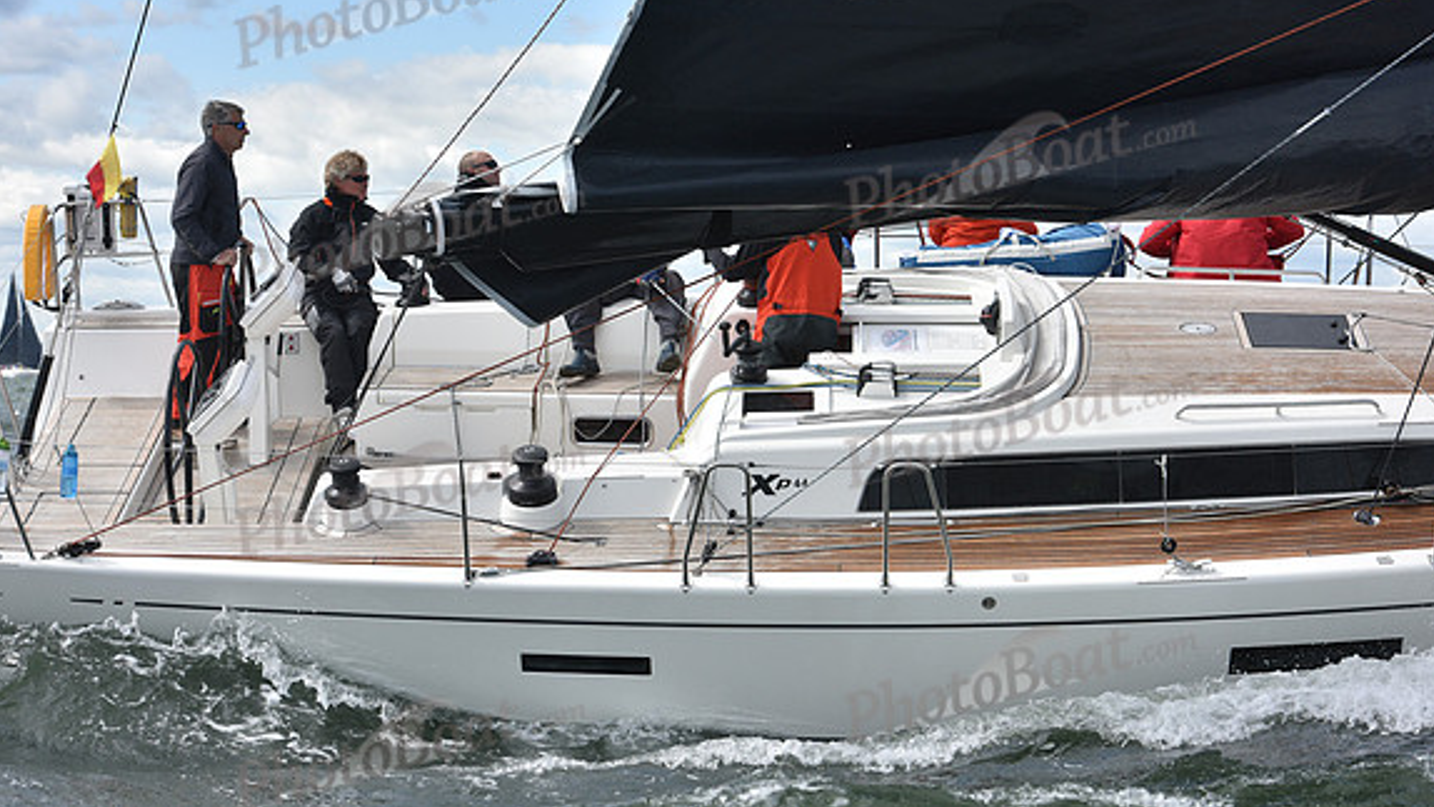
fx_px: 3461
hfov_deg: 23.4
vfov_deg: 13.3
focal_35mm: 91
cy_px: 329
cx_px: 717
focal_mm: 86
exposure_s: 1/1000
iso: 320
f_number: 6.3
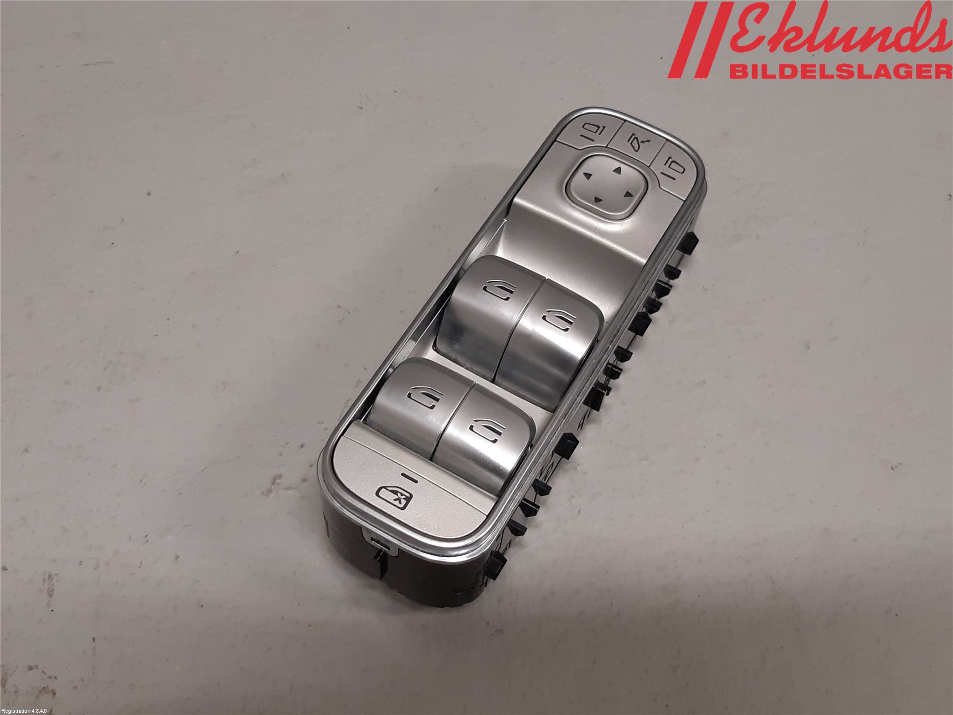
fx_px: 716
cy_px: 358
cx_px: 476
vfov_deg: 53.1
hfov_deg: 67.3
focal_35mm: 26
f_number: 1.7
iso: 100
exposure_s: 1/50
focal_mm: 3.93
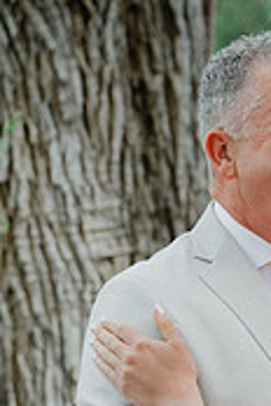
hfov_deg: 8.4
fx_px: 1840
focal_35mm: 163
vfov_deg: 12.6
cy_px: 301
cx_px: 269
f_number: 3.5
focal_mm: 63
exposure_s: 1/640
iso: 560
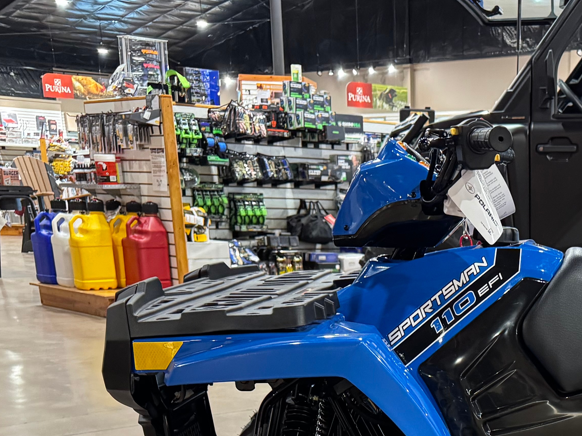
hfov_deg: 30.1
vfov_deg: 22.5
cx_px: 571
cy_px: 526
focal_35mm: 60
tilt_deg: -19.9
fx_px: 1009
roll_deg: -1.7
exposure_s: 1/60
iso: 400
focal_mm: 6.76
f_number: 1.78
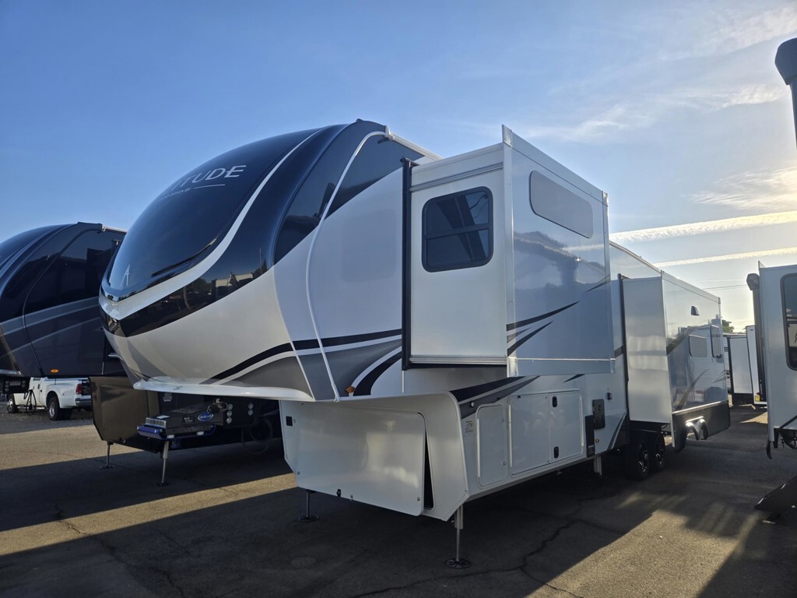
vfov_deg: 58.9
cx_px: 398
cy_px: 299
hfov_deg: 73.9
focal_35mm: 23
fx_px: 530
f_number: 1.8
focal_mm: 5.4
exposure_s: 1/1387
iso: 25
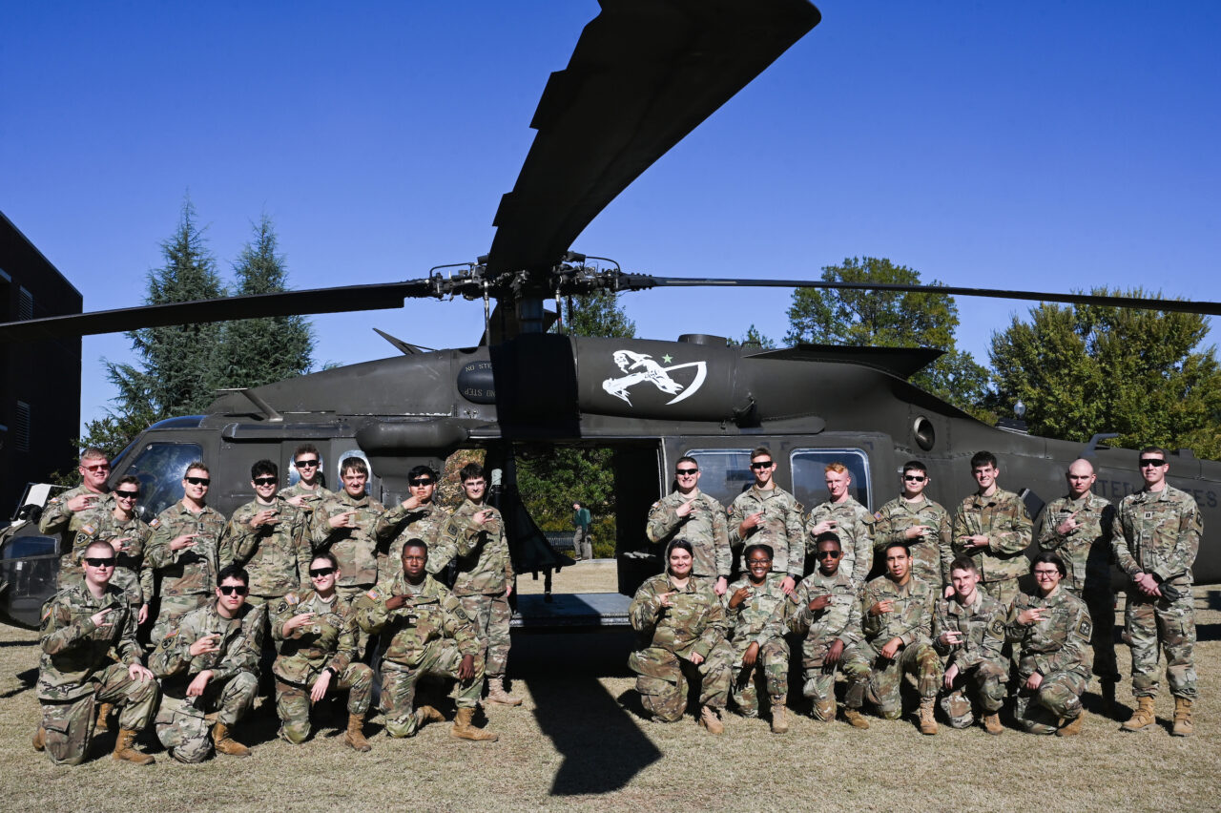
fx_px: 1220
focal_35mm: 36
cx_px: 610
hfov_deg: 53.2
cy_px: 406
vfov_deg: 36.8
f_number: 11
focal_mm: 36
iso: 400
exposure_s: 1/1250
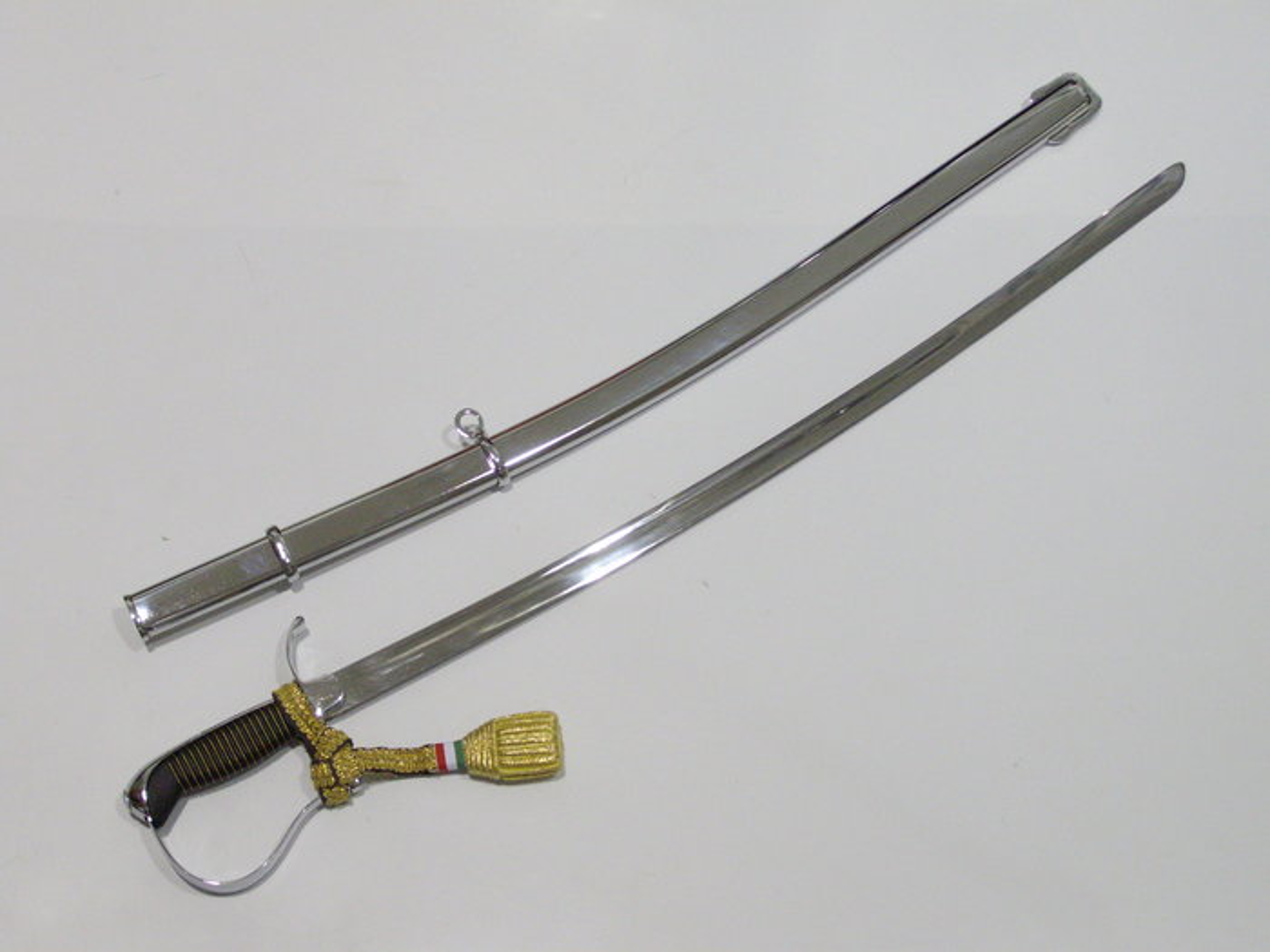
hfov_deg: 34.3
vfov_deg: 26.1
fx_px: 2055
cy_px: 476
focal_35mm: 56
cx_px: 635
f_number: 3.4
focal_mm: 9.2
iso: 320
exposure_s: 1/100
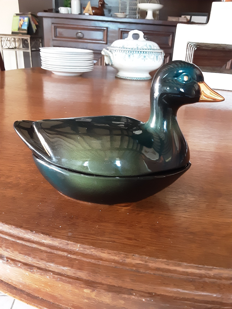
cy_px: 154
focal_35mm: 28
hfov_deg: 49.7
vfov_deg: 63.4
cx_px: 116
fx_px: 250
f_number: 1.9
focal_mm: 2.9
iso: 400
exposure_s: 1/20
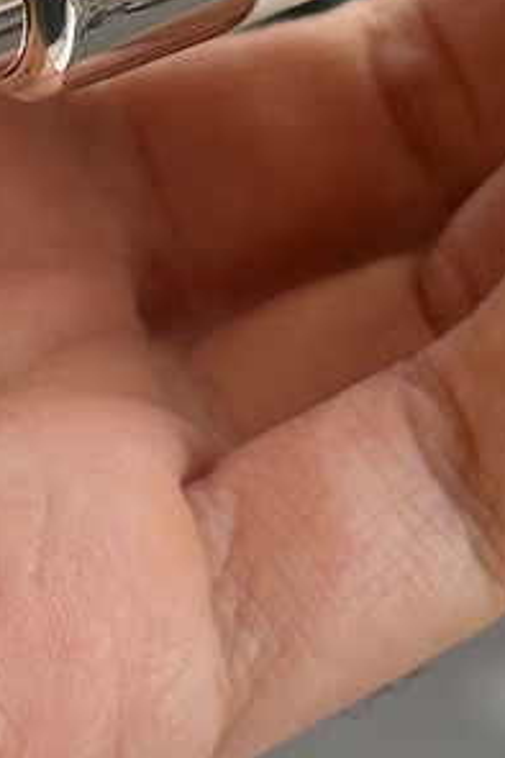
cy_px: -223
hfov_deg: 6.3
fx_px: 4550
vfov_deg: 9.4
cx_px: -218
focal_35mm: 216
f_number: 1.78
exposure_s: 1/331
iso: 64
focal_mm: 6.86
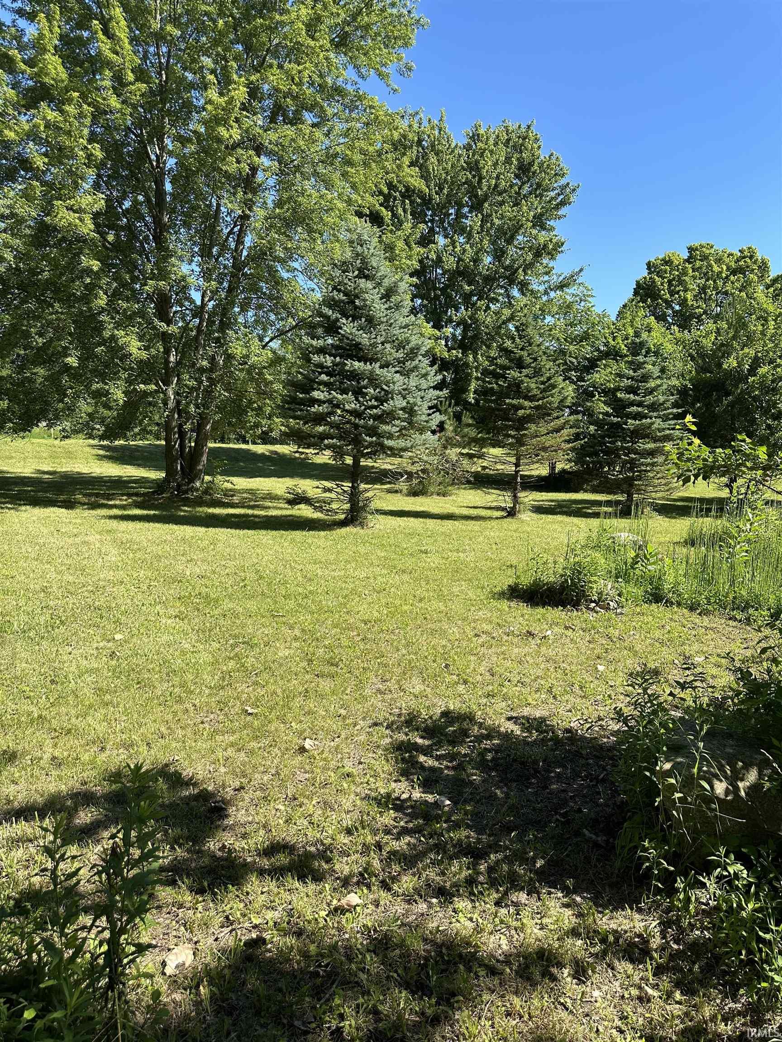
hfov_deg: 56.8
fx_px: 723
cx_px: 391
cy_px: 521
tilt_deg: -2.2
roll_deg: -1.9
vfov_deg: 71.6
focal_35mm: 24
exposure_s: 1/1880
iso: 80
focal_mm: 6.86
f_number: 1.78
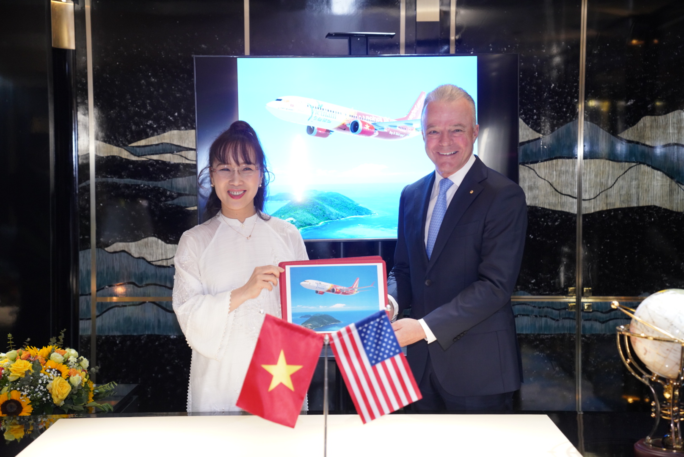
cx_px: 342
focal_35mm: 60
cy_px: 228
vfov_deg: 22.7
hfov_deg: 33.4
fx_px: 1141
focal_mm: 60
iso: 2500
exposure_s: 1/125
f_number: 3.2
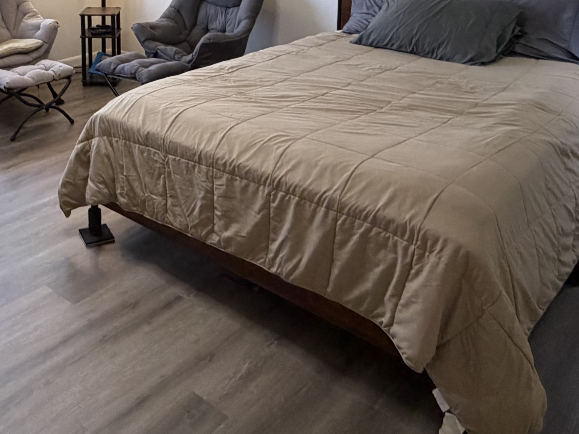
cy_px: -8
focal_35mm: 38
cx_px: 168
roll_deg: +1.2
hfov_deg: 47.7
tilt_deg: -8.4
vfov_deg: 34.1
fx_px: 636
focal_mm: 2.22
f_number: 2.2
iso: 320
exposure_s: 1/120
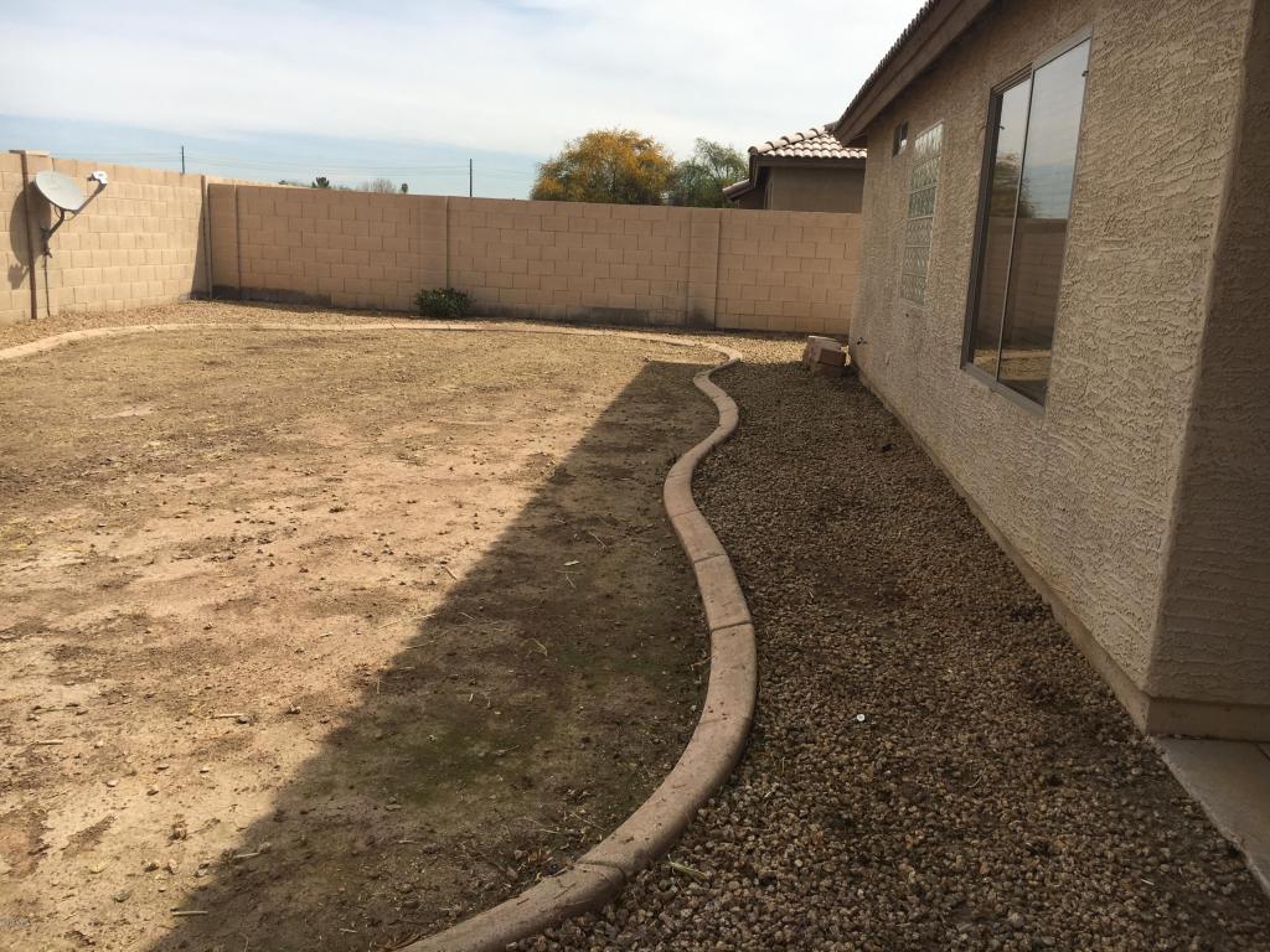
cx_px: 635
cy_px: 476
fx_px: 1064
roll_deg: -2.3
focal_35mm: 29
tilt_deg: -12.1
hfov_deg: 61.7
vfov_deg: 48.2
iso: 25
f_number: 2.2
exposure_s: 1/1972
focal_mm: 4.15
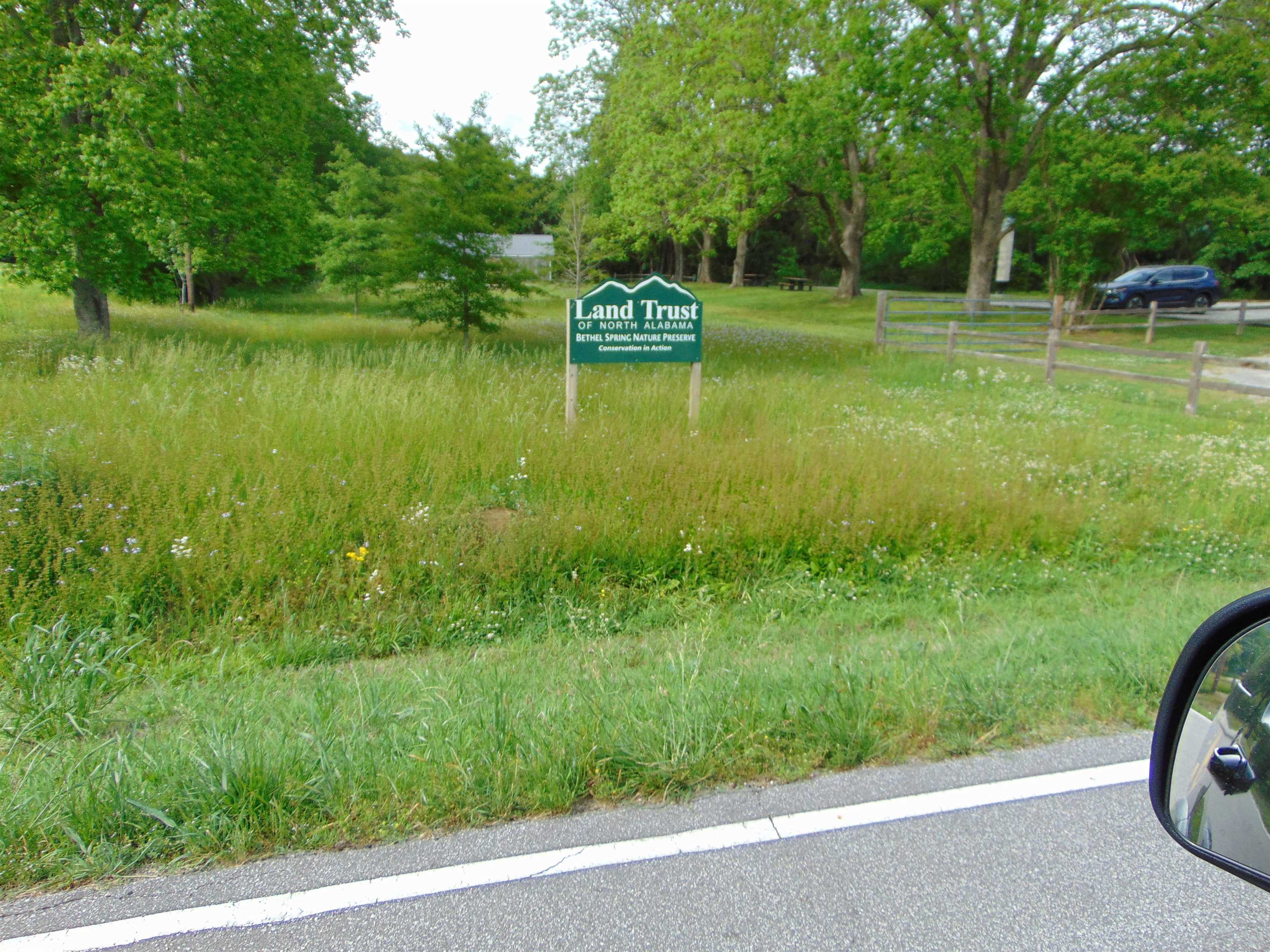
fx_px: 917
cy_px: 476
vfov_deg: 54.9
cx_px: 635
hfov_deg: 69.4
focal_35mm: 25
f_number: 3
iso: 80
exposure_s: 1/500
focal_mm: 4.5
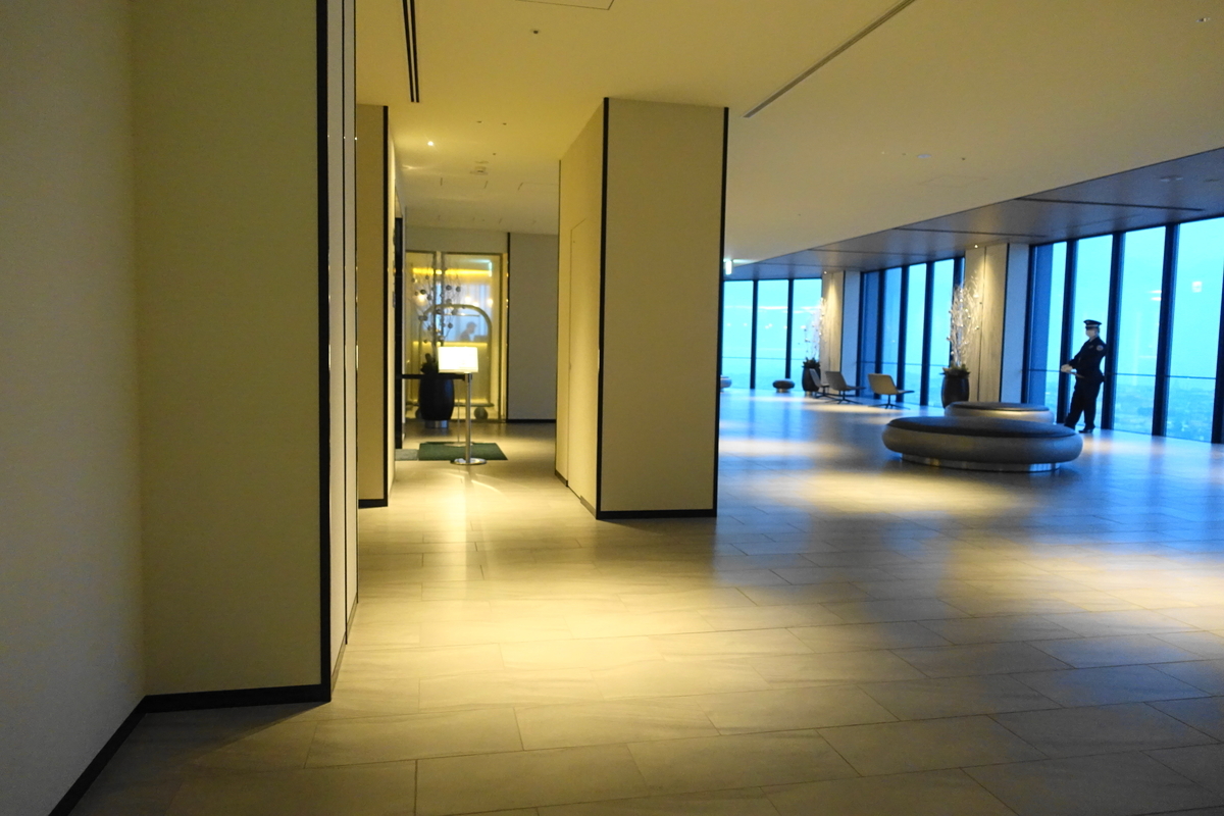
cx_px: 612
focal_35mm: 24
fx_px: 816
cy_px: 408
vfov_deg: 53.1
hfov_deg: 73.7
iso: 2000
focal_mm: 8.8
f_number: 1.8
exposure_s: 1/250
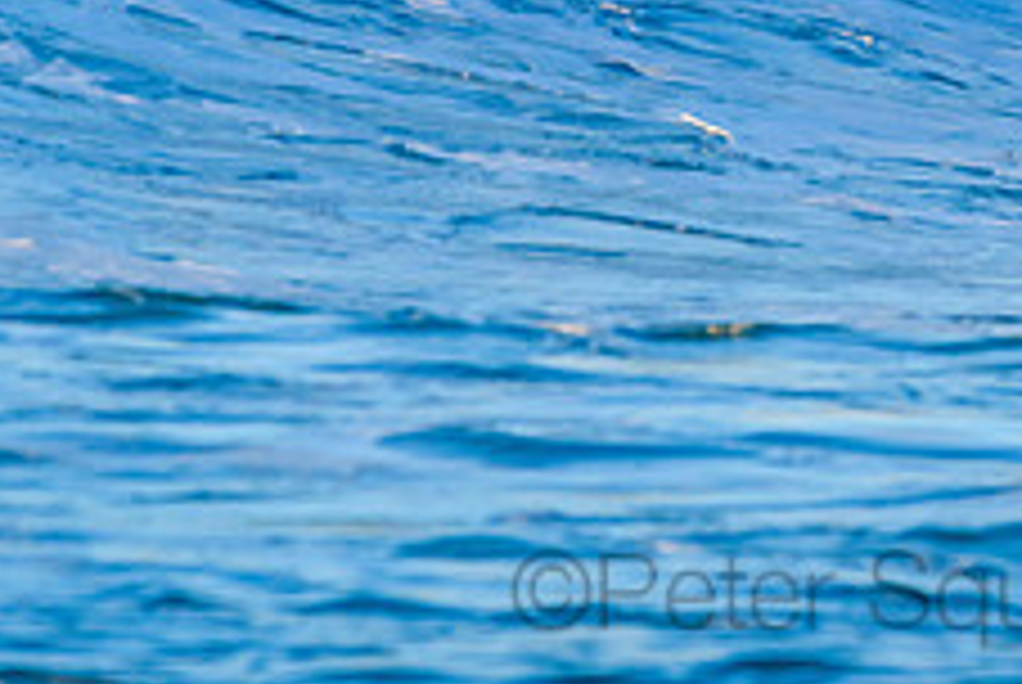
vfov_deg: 0.9
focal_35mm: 1551
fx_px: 44087
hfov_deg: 1.3
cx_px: 1142
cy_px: -178
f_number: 5.6
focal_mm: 500
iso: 400
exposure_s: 1/2000
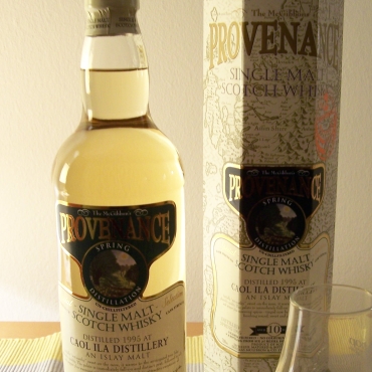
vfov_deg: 29.5
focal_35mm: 58
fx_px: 705
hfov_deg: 29.5
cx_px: 229
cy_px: 217
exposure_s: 1/10
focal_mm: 6.3
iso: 160
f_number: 2.8
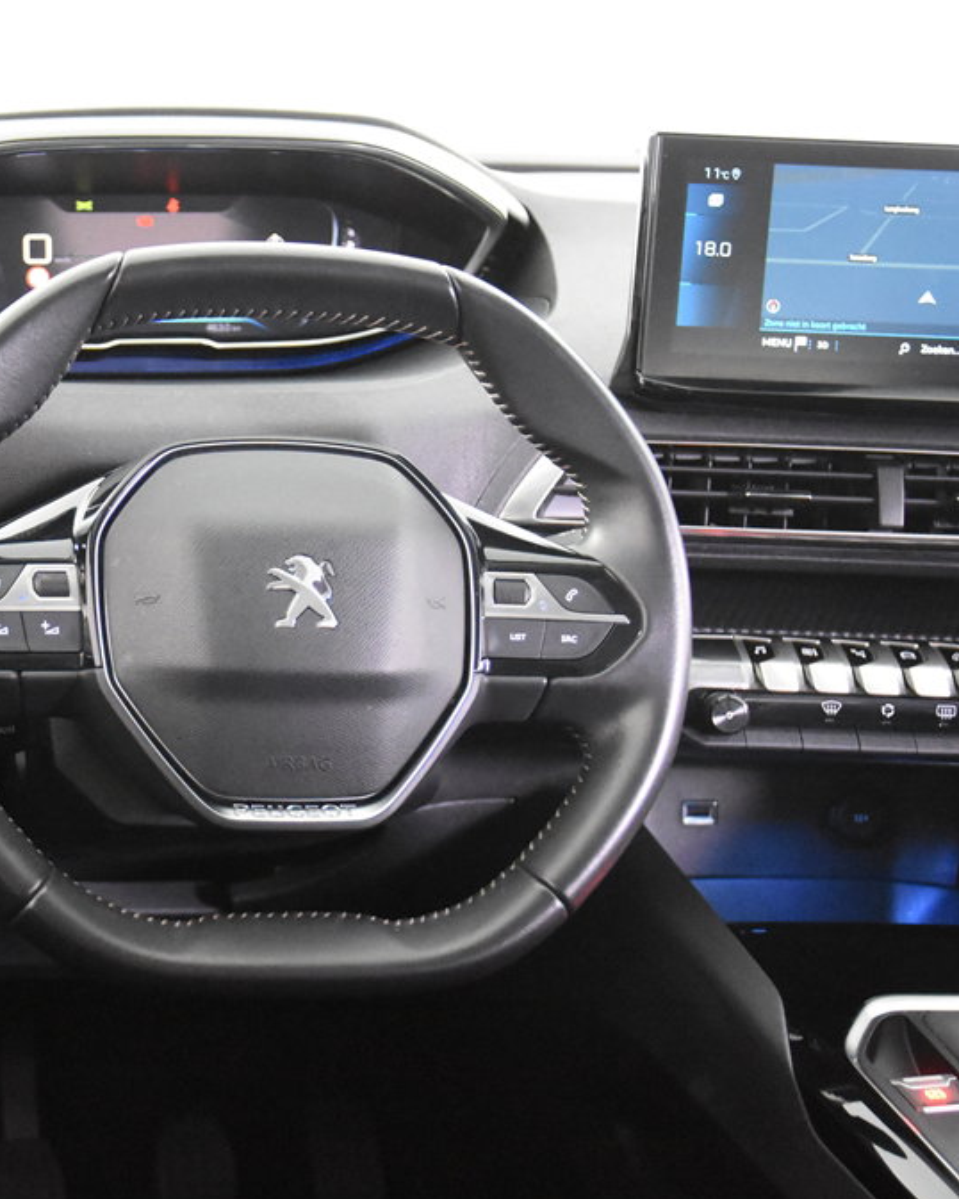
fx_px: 2130
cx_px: 134
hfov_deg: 24.8
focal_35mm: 60
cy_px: 607
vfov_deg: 31.5
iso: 10000
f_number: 3.2
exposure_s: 1/50
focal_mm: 28
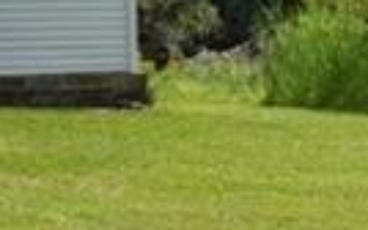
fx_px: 2689
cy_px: 25
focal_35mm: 268
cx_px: -711
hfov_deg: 7.1
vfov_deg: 4.9
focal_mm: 23
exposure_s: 1/200
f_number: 11
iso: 100
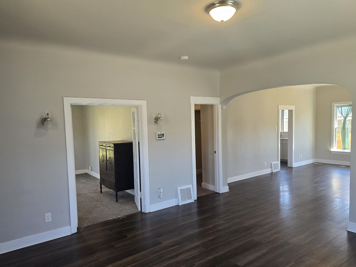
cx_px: 172
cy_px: 133
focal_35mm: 24
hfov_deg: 71.6
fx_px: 247
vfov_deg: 56.8
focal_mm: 6.3
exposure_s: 1/120
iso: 125
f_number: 1.7
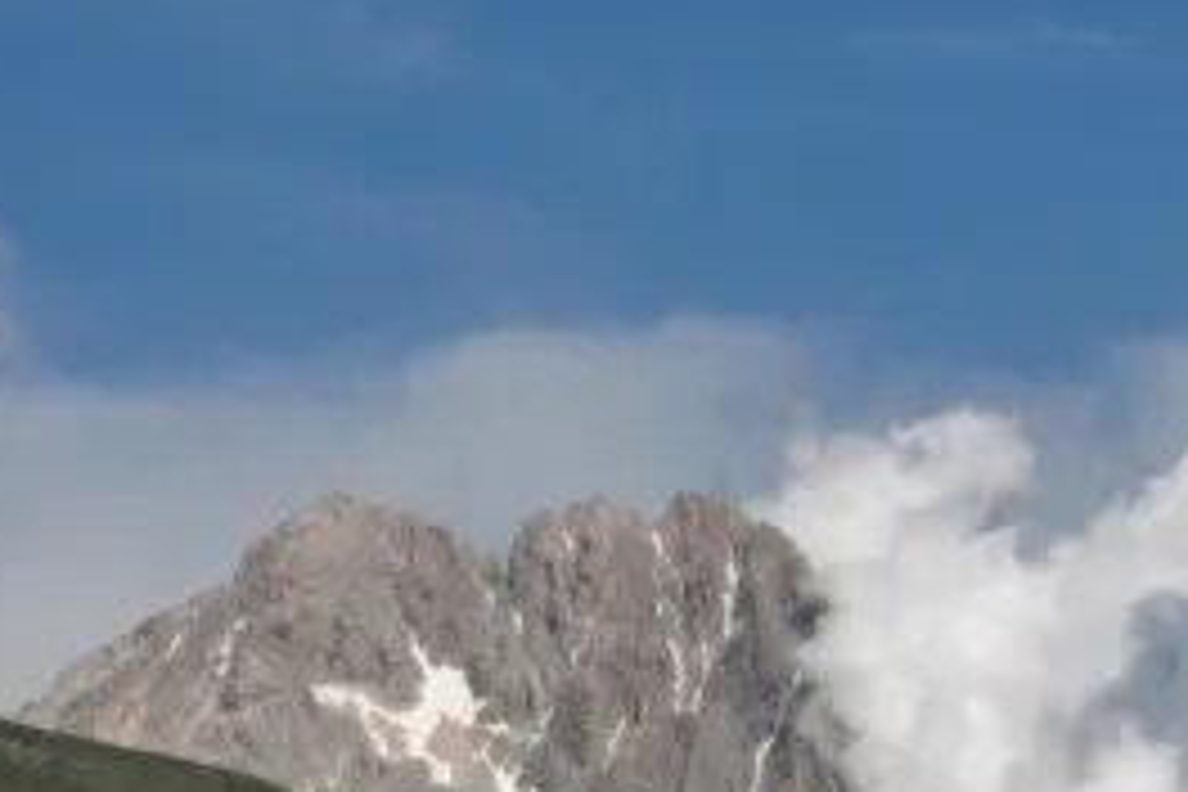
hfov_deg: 8.6
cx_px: 1228
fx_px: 7820
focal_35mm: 237
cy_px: 922
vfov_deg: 5.8
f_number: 10
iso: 200
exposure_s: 1/800
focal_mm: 58
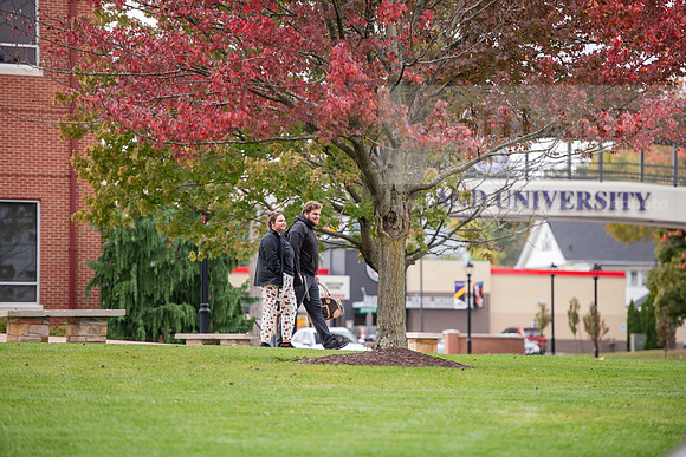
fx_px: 3431
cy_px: 228
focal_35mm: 180
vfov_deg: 7.6
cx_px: 343
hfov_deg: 11.4
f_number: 3.2
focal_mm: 180
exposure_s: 1/320
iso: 320
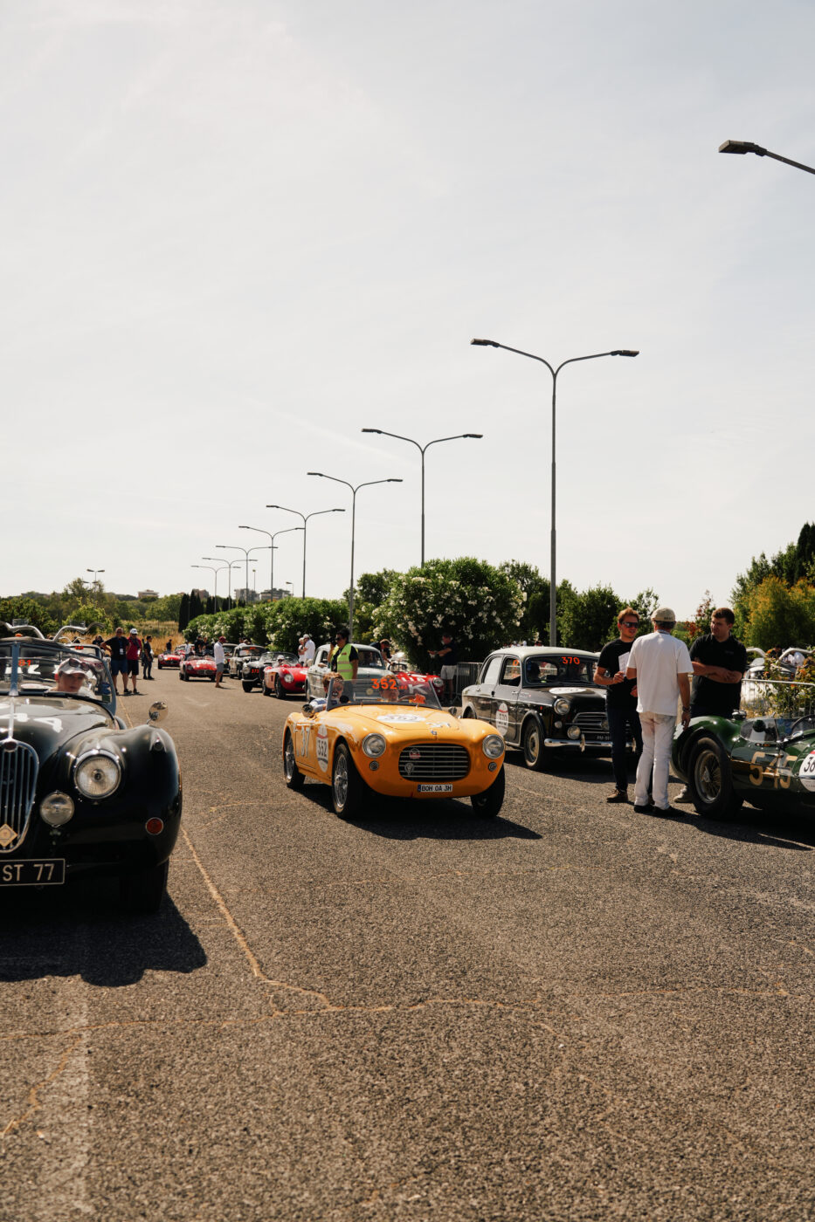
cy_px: 611
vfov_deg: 55.8
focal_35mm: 34
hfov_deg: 38.9
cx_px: 408
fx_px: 1155
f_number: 4
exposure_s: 1/500
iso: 100
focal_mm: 34
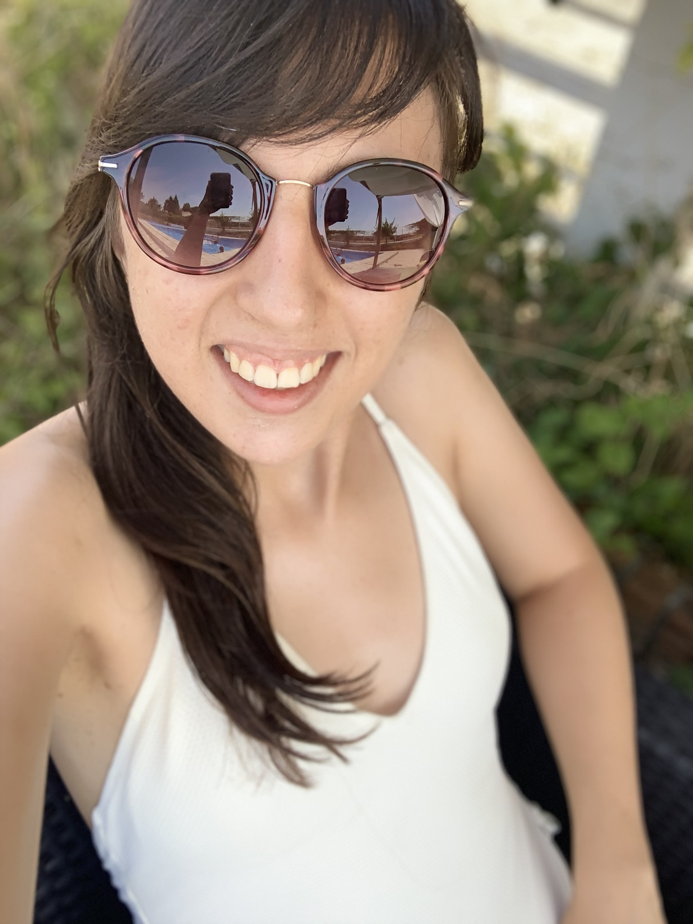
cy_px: 462
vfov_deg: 56.8
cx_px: 346
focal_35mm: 32
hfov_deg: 44.2
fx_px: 854
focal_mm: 2.87
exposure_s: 1/134
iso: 16
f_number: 2.2
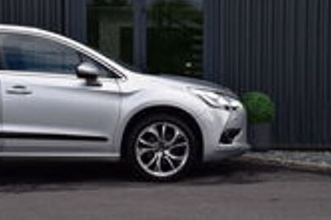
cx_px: 170
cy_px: 91
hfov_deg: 26.7
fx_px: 698
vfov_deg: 17.9
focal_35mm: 76
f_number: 10
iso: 400
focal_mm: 42
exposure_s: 1/320
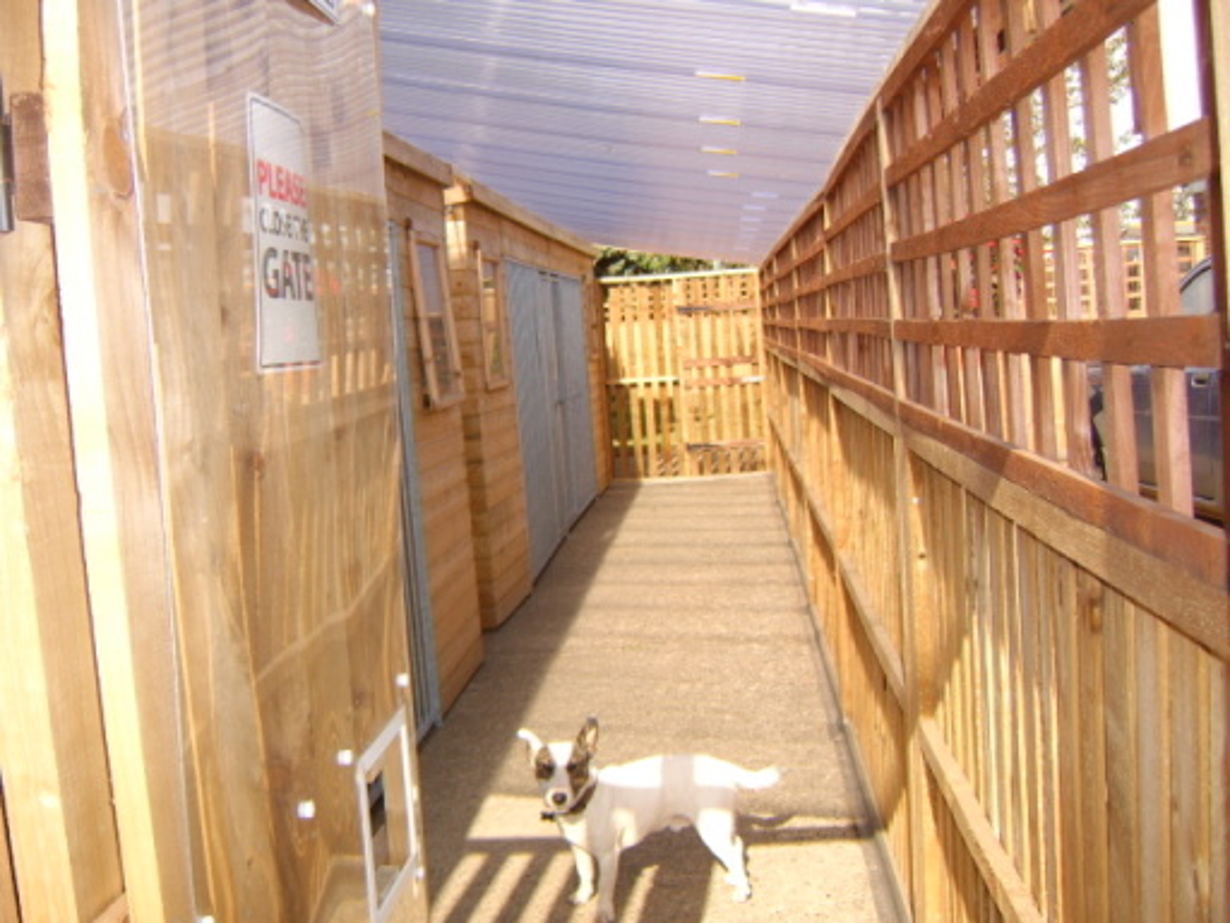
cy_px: 462
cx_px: 615
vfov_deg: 45.4
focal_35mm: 31
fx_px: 1102
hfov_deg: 58.4
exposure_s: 1/420
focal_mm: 8.13
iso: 50
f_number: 2.7
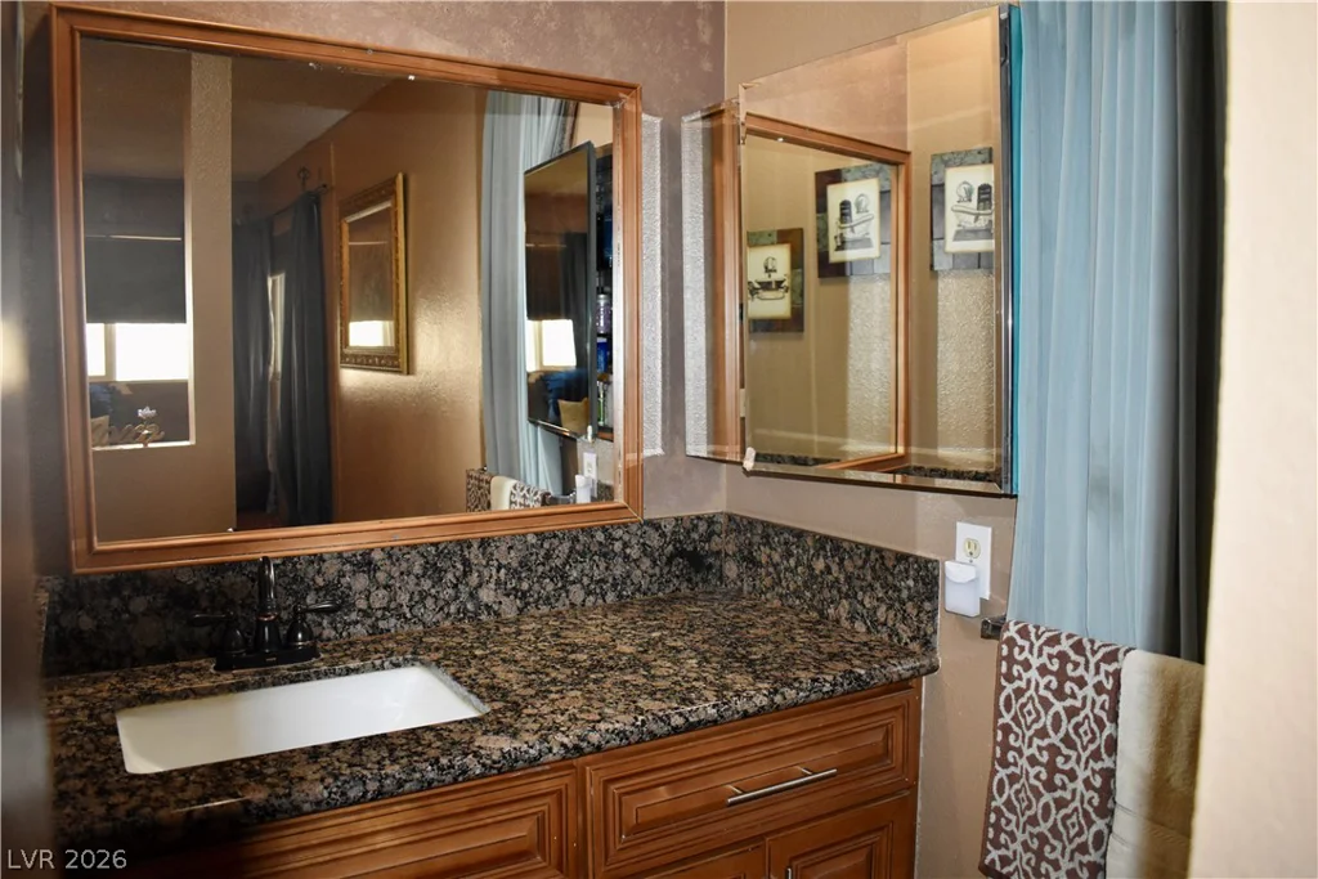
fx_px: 989
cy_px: 440
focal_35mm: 27
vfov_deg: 47.9
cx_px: 659
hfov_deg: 67.4
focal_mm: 18
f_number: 3.5
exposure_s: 1/60
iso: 2500
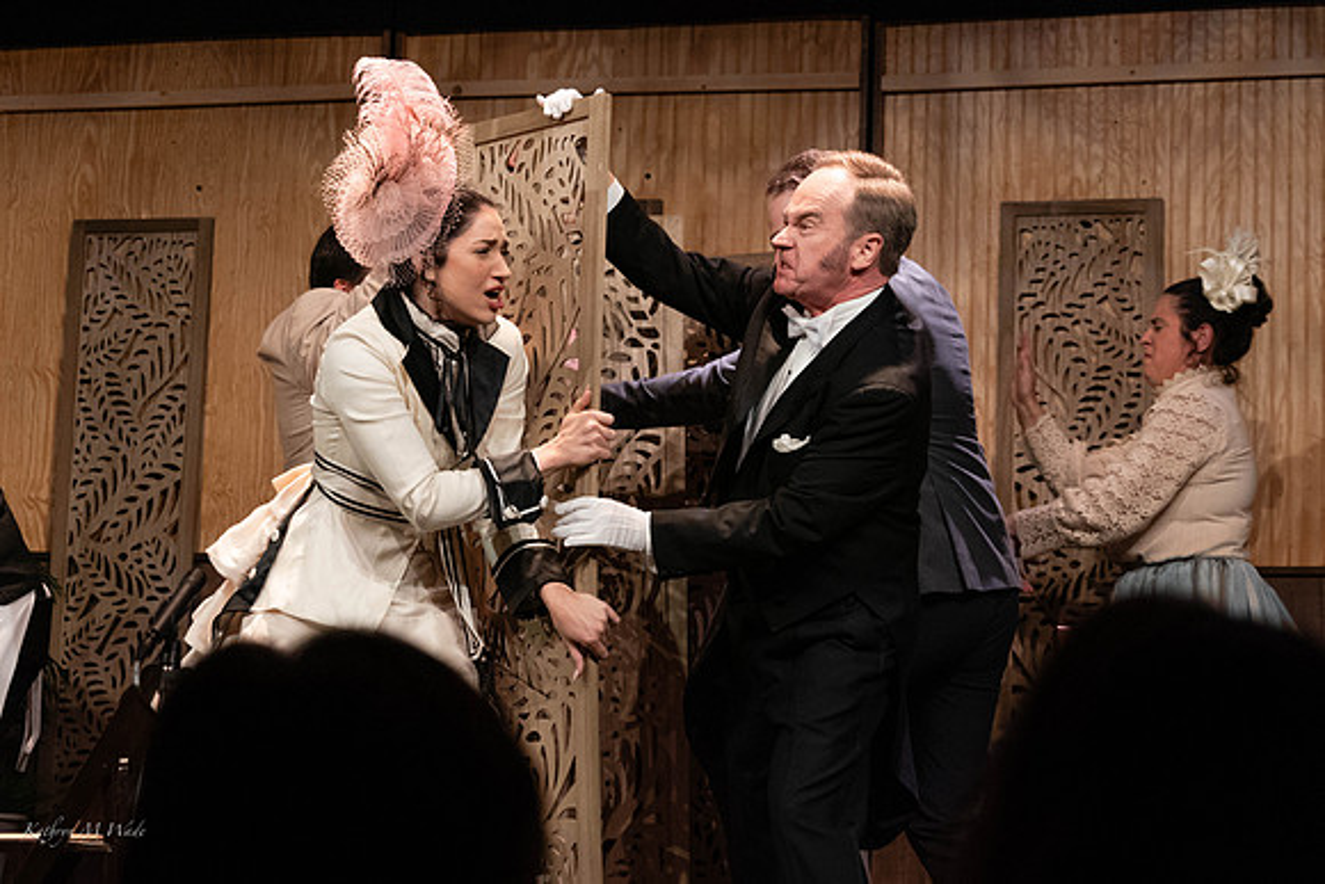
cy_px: 441
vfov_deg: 16.7
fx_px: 3005
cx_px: 653
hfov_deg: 24.9
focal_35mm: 82
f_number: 5
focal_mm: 69
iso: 4000
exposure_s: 1/400
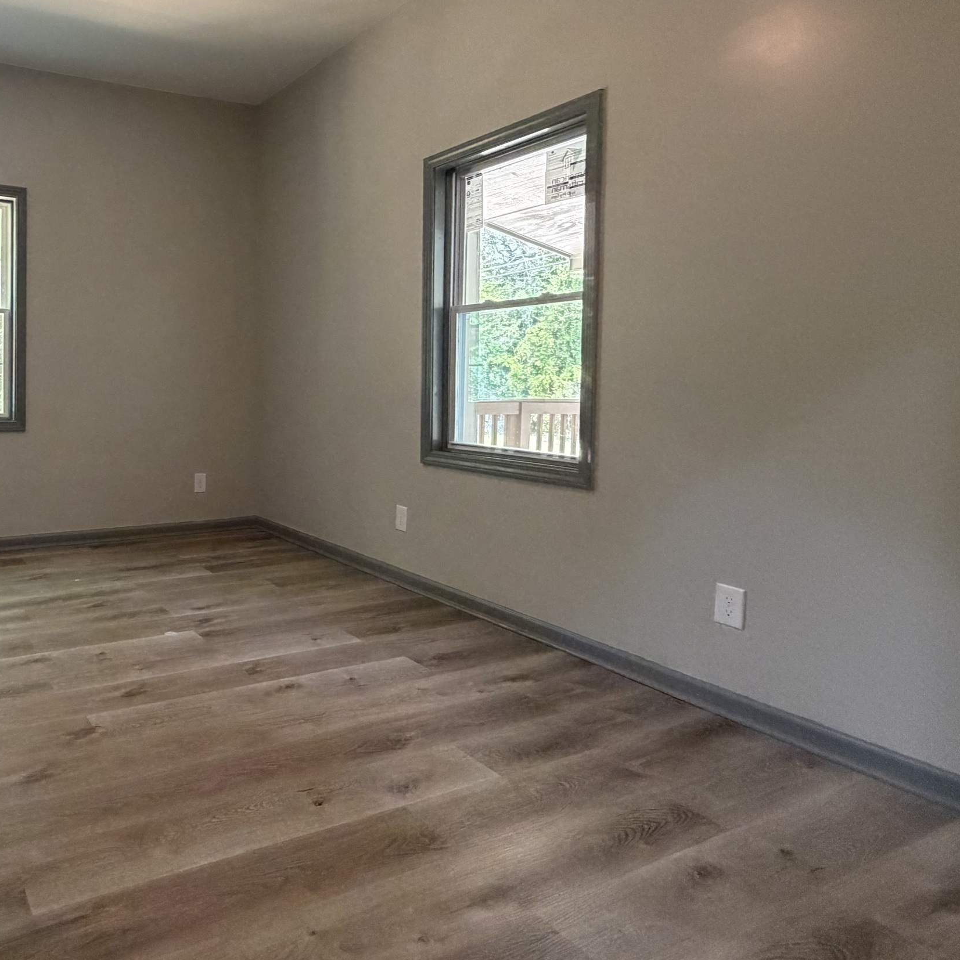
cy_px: 404
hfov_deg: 61.2
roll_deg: -0.8
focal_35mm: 23
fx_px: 722
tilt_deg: -1.2
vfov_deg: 66.9
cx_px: 180
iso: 500
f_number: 2.2
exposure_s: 1/60
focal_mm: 2.22
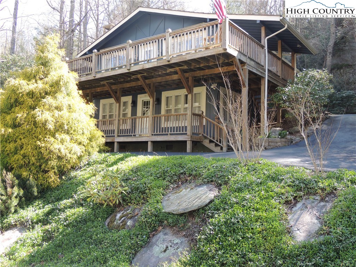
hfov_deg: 55.4
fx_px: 339
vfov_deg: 42.9
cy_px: 134
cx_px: 178
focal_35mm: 33
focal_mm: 5.8
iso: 100
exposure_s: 1/100
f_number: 3.2
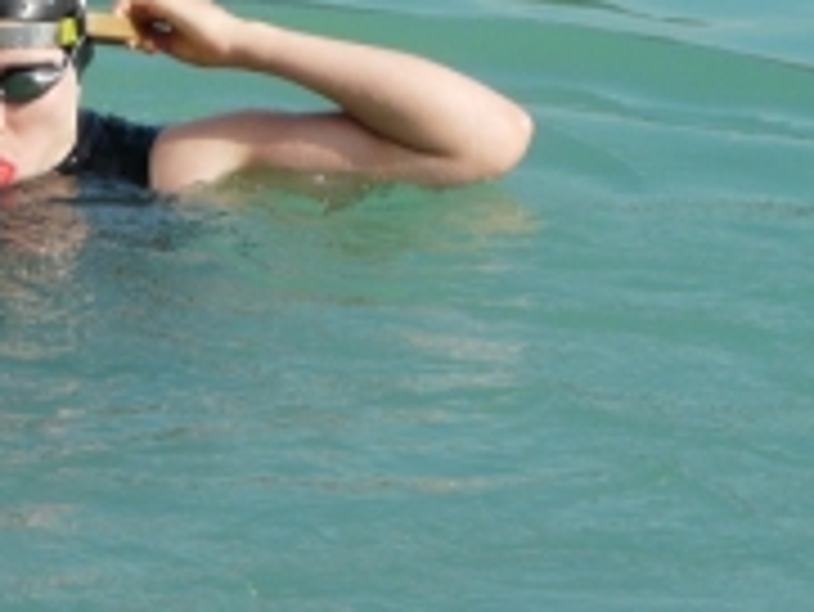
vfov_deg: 3.2
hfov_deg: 4.2
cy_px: 171
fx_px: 11036
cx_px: -76
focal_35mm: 469
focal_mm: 31.3
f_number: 5.6
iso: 100
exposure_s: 1/320
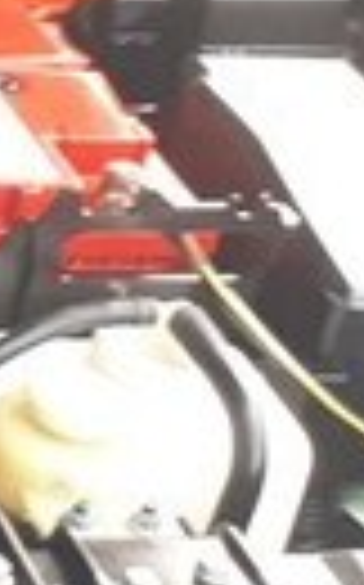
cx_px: -872
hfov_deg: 7.5
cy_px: 34
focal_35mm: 145
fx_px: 2307
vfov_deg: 14.3
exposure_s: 1/40
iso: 50
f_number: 1.9
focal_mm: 3.6
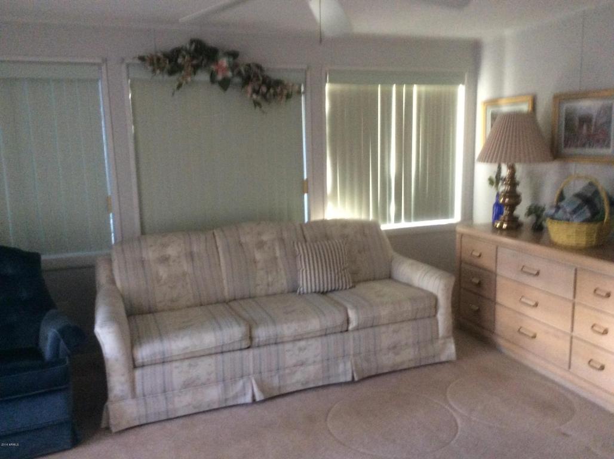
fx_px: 567
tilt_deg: -12.8
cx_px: 307
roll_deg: +3.6
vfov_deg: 44.1
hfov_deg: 56.9
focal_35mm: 32
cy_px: 230
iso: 250
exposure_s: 1/24
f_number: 2.4
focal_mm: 3.3
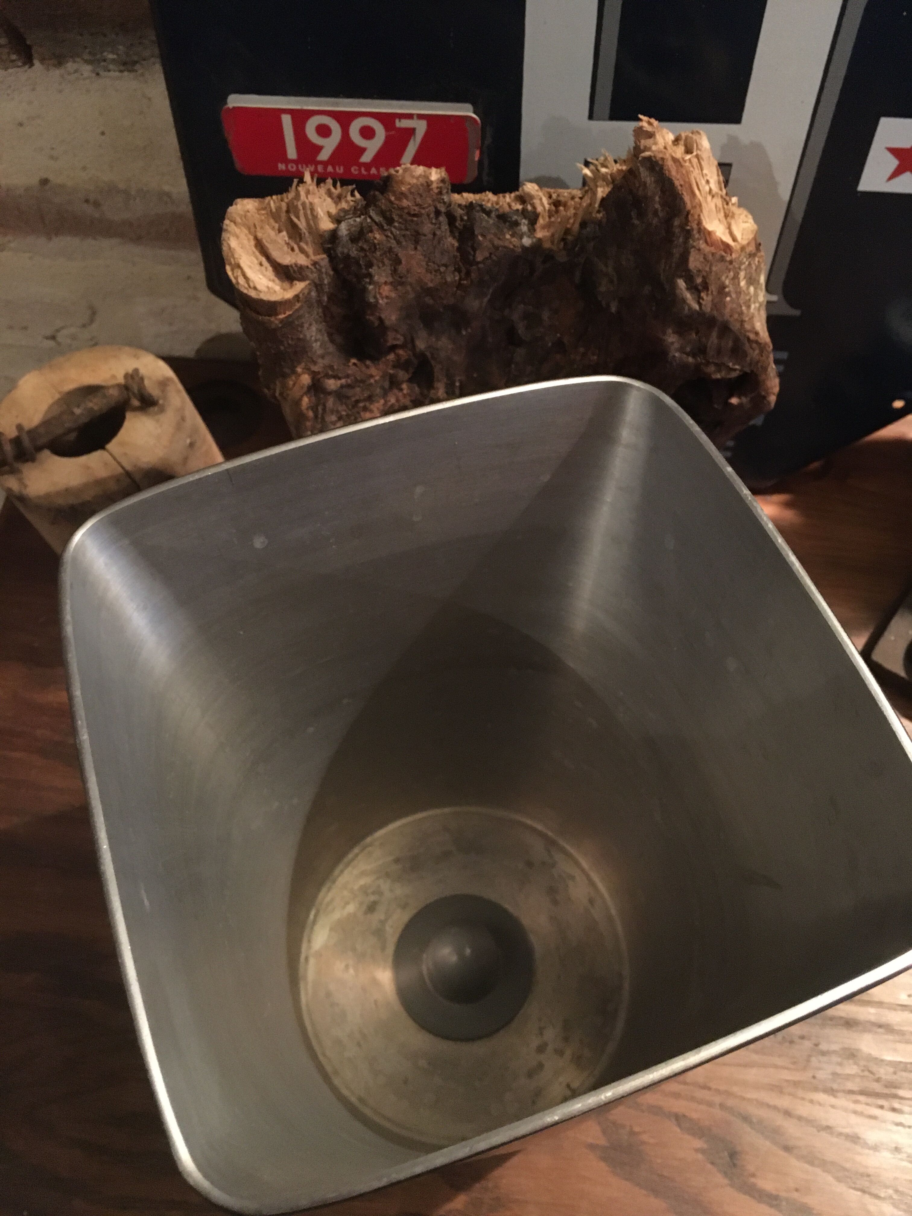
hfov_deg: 48.2
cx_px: 456
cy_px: 608
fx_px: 1019
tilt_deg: -58.1
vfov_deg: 61.7
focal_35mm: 29
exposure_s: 1/17
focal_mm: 4.15
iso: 500
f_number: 2.2
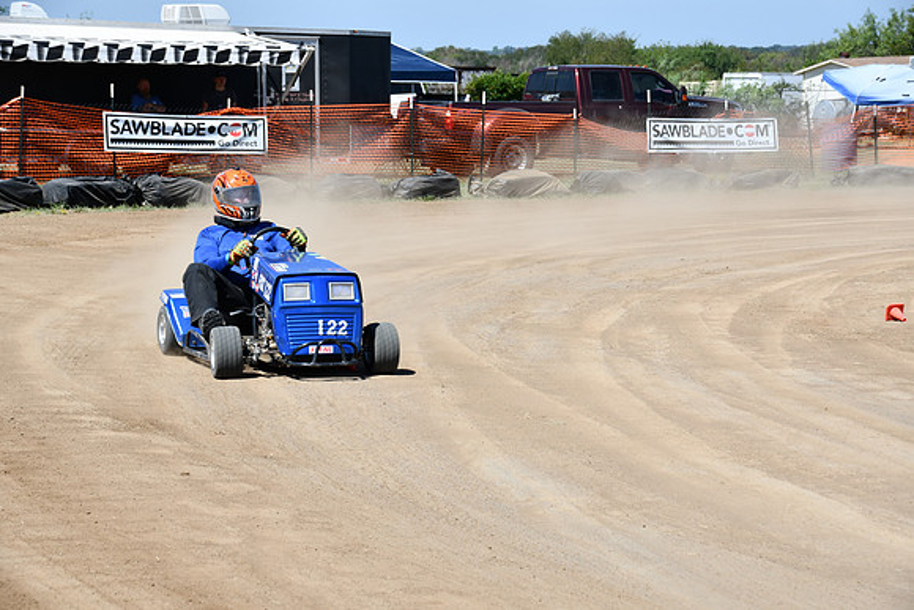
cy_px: 305
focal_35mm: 93
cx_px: 457
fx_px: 2362
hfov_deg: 21.9
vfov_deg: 14.7
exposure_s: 1/250
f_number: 8
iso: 100
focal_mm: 62
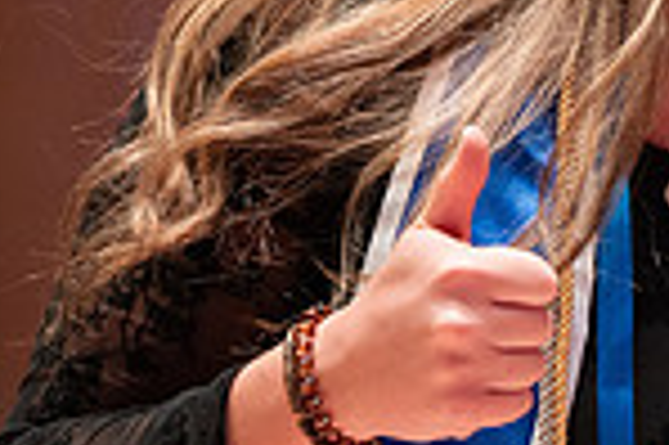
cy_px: -164
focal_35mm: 778
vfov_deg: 1.8
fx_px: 14442
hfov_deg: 2.6
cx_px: 943
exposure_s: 1/200
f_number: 2.8
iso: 1000
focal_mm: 200
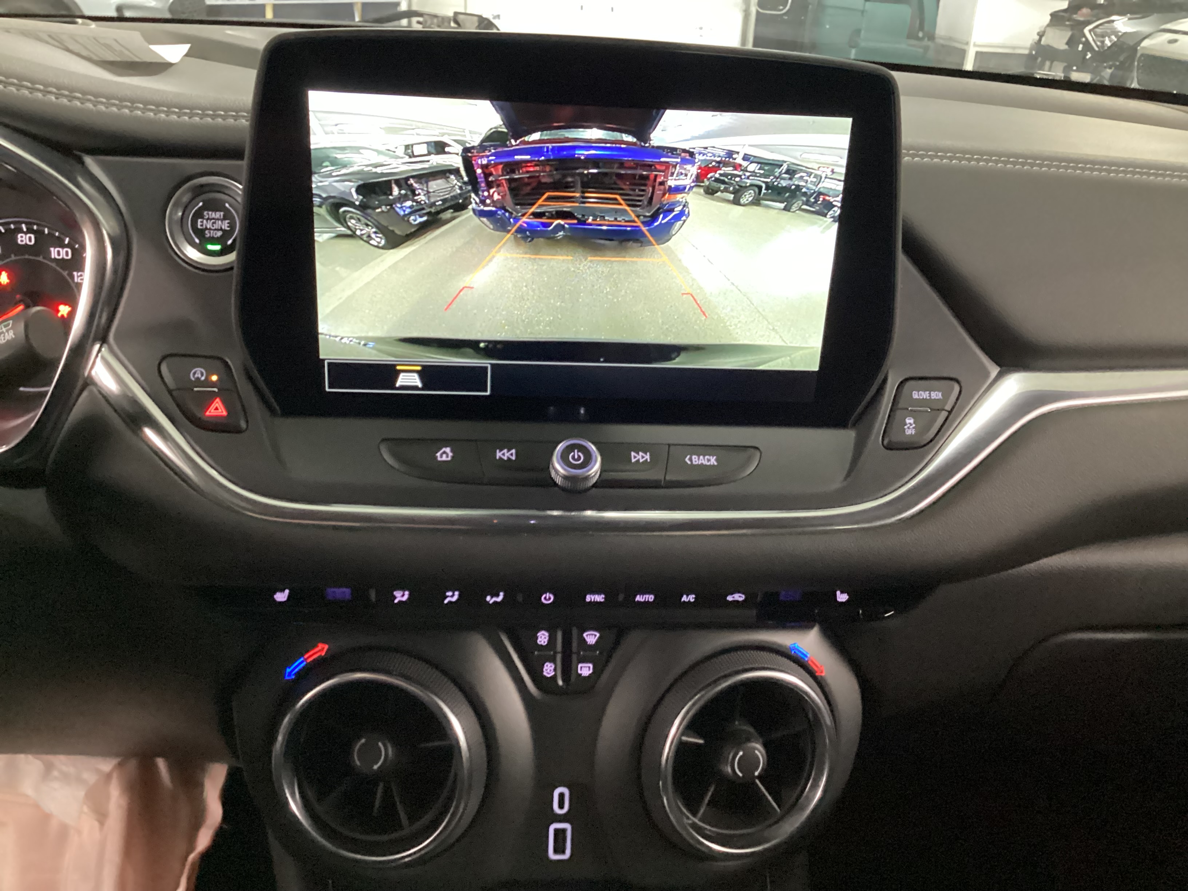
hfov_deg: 58.4
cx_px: 594
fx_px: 1064
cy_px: 446
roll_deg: -4.2
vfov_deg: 45.4
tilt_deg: -25.3
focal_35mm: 31
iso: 640
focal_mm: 3.3
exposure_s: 1/17
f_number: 2.4
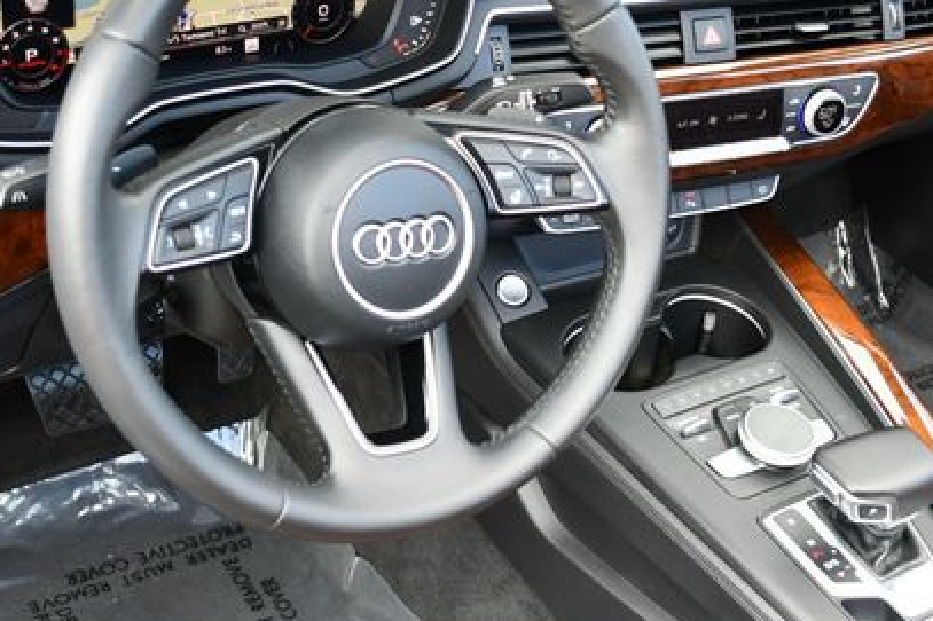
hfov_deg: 31.9
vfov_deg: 21.5
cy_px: 225
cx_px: 475
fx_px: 1632
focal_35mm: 63
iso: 640
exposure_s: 1/250
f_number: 3.8
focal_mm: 20
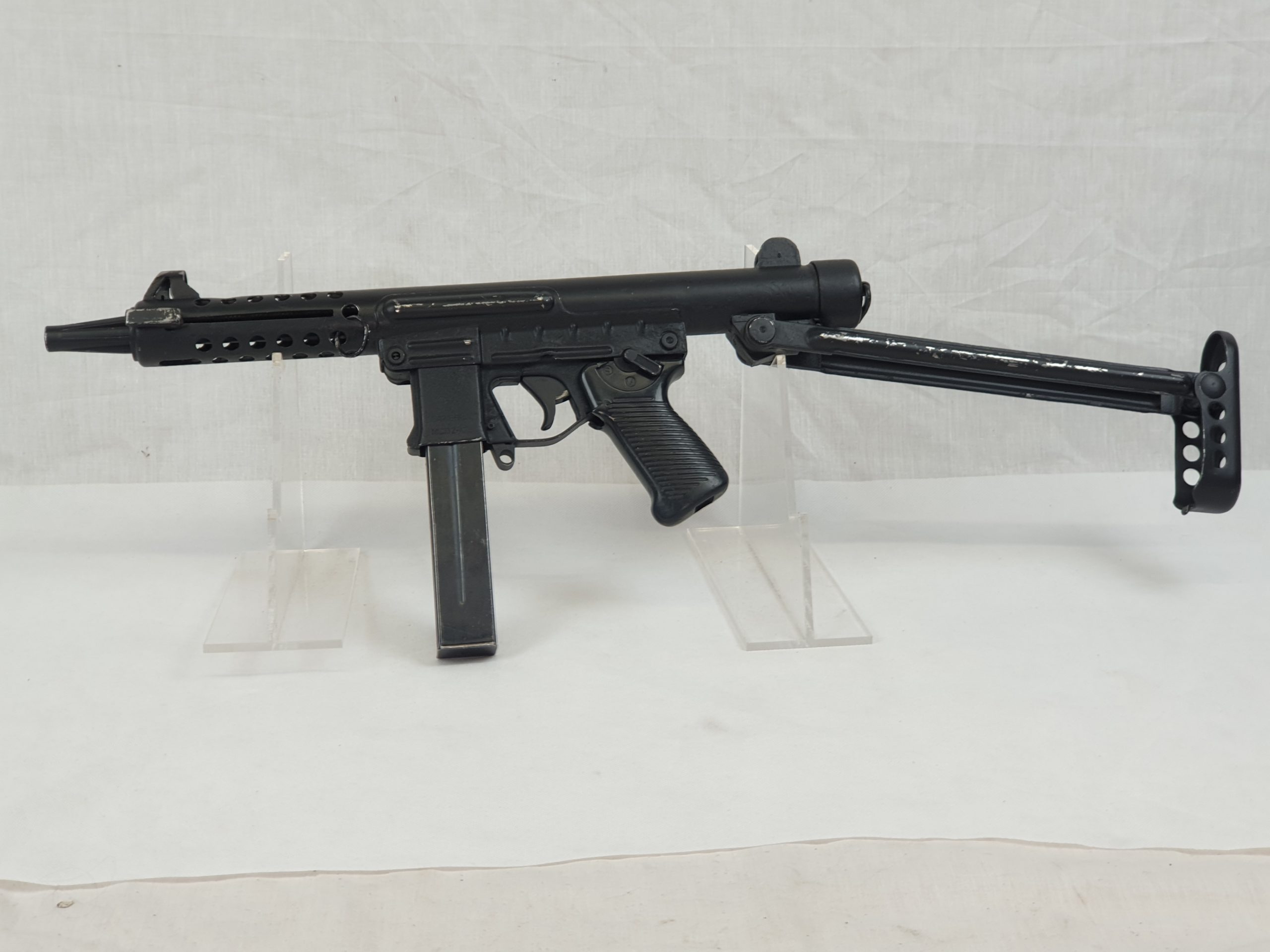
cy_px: 476
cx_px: 635
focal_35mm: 52
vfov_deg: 28.0
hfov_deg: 36.8
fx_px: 1908
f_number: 2.4
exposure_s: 1/33
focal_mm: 6
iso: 100
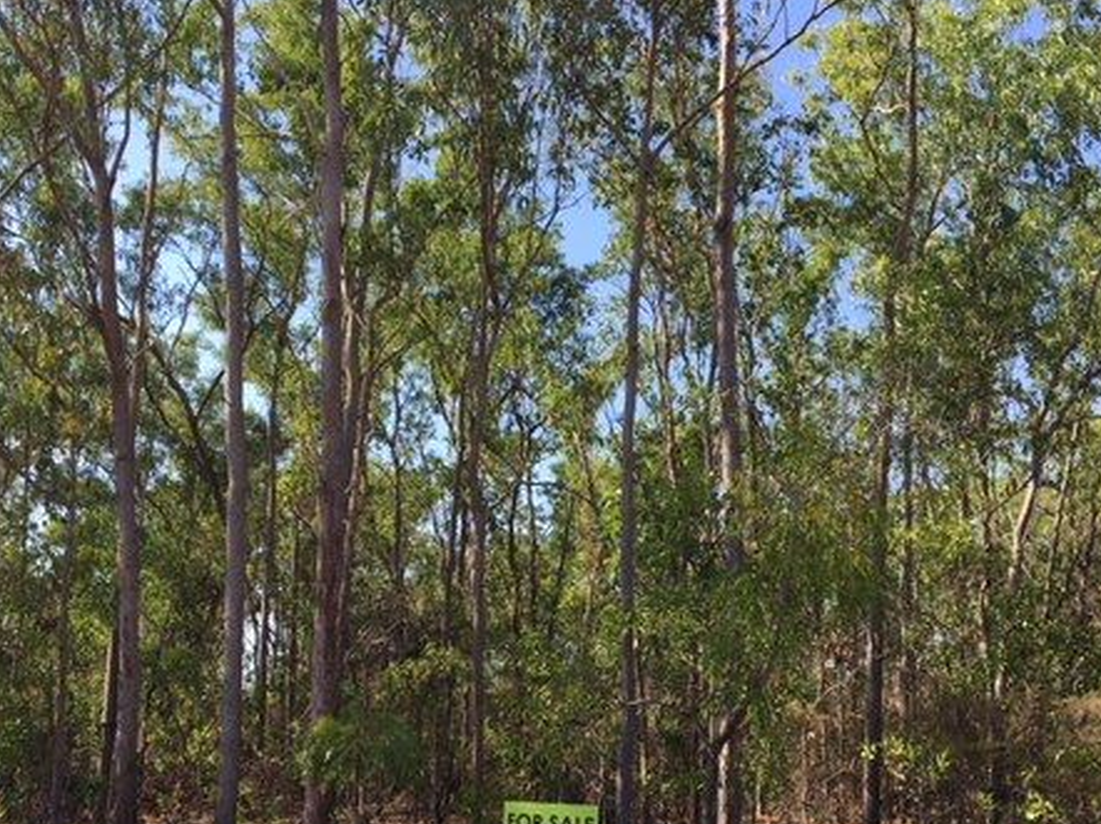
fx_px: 1335
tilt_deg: +7.7
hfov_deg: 44.8
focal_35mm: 42
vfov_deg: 33.9
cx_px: 533
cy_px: 578
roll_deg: -0.8
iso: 25
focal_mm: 4.15
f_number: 2.2
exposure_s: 1/718
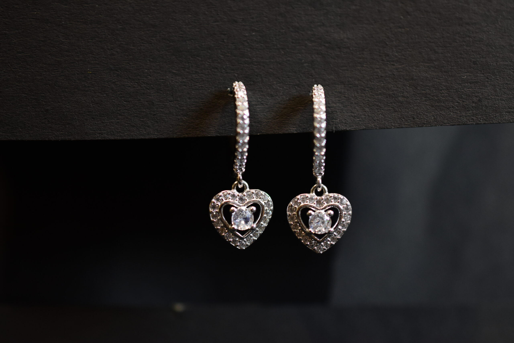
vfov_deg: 22.6
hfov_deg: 33.4
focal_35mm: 60
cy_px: 172
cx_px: 257
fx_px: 857
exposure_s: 1/125
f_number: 3.2
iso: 800
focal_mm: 40
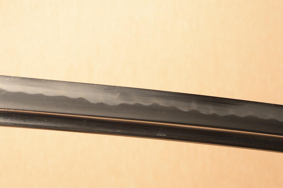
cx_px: 142
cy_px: 94
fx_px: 943
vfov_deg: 11.4
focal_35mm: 120
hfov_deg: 17.1
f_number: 11
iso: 400
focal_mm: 80
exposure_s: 1/2
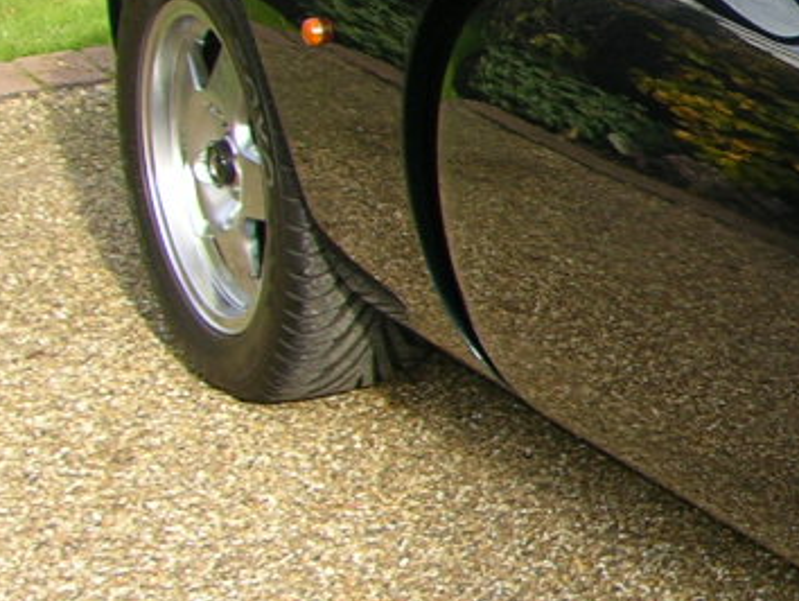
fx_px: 3649
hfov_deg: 11.2
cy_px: 237
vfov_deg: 9.4
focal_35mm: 158
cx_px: 1654
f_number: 4
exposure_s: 1/106
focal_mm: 8.9
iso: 50
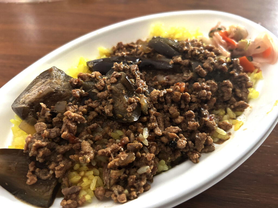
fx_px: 209
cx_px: 139
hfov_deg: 67.3
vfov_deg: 53.1
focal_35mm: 26
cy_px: 104
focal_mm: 5.7
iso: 500
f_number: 1.5
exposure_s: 1/60
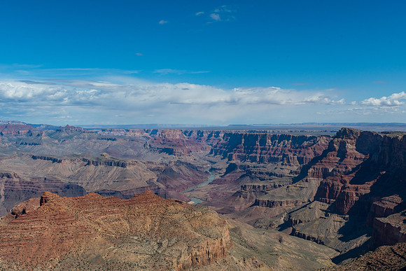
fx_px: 406
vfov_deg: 36.9
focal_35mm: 36
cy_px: 136
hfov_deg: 53.1
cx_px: 203
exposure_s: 1/250
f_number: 16
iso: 140
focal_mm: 24
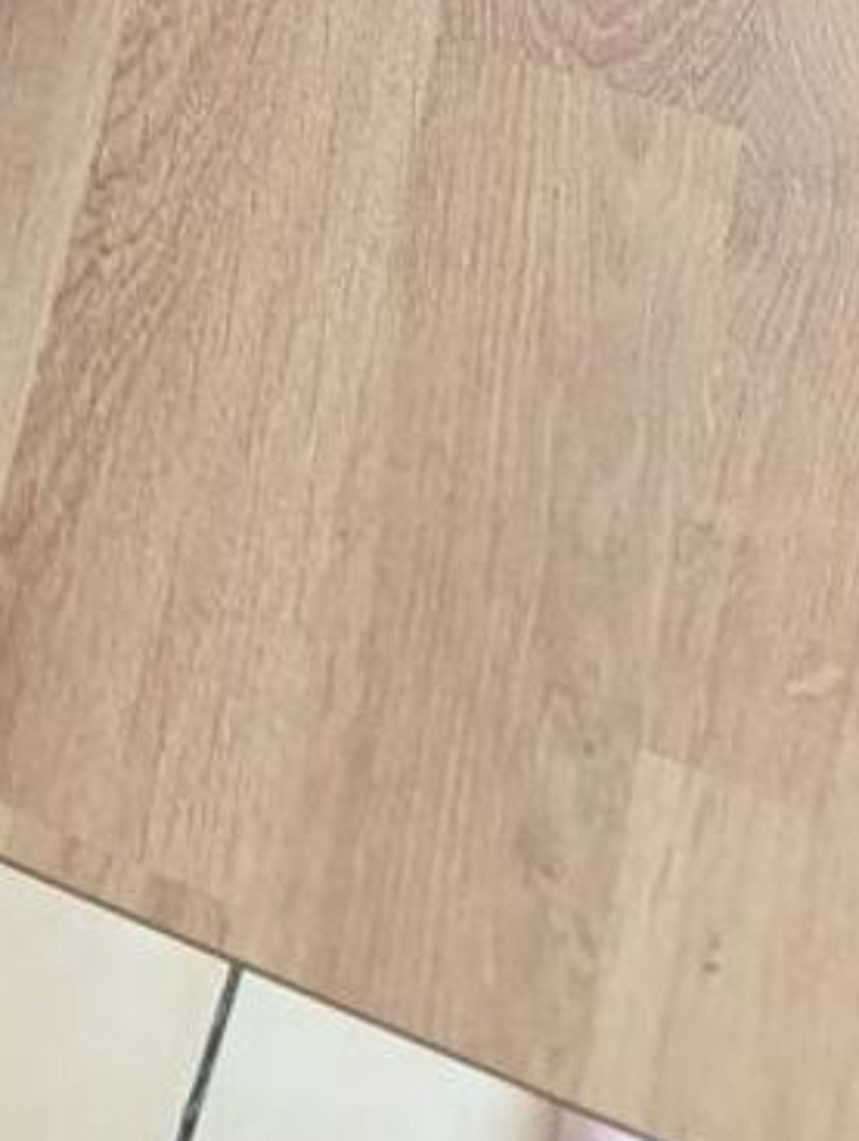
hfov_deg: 15.9
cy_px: -902
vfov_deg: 18.5
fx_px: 2740
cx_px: -546
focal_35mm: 83
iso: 1000
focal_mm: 6.14
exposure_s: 1/33.3
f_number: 1.65
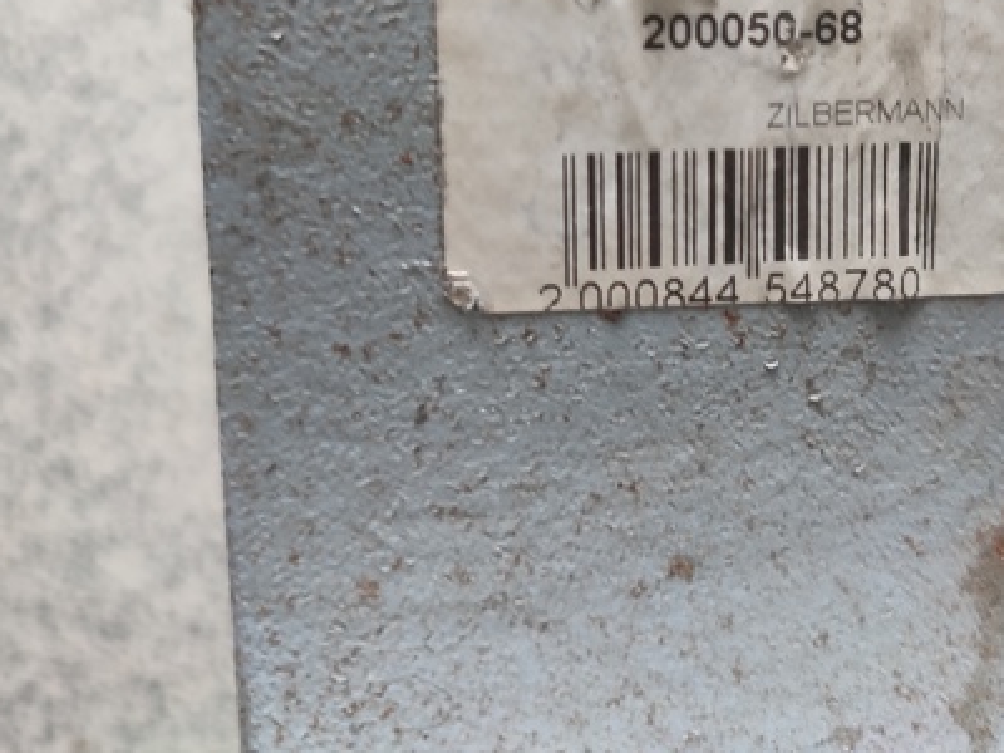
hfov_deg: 45.9
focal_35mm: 40
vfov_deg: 35.0
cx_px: 693
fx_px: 1160
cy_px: 163
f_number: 1.9
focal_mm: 6.04
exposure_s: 1/33
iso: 644
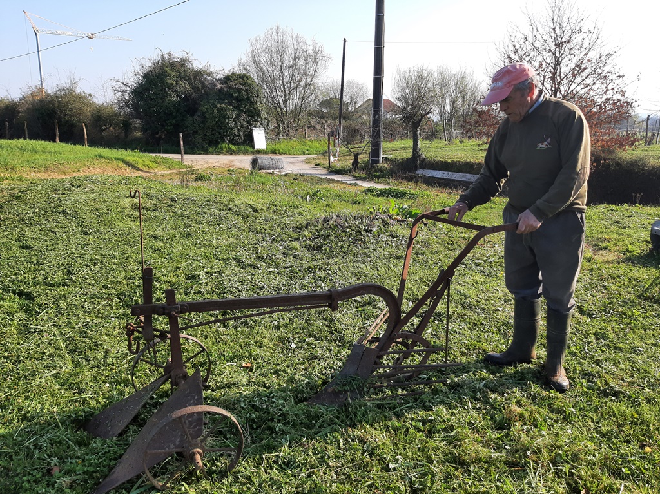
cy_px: 247
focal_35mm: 26
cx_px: 330
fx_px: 495
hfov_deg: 67.3
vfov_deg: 53.0
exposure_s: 1/737
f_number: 1.7
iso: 40
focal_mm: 3.93
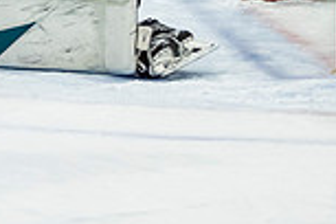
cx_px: -466
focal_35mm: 530
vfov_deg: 2.6
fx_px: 4946
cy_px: -192
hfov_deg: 3.8
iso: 1600
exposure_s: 1/1000
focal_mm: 85
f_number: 3.2
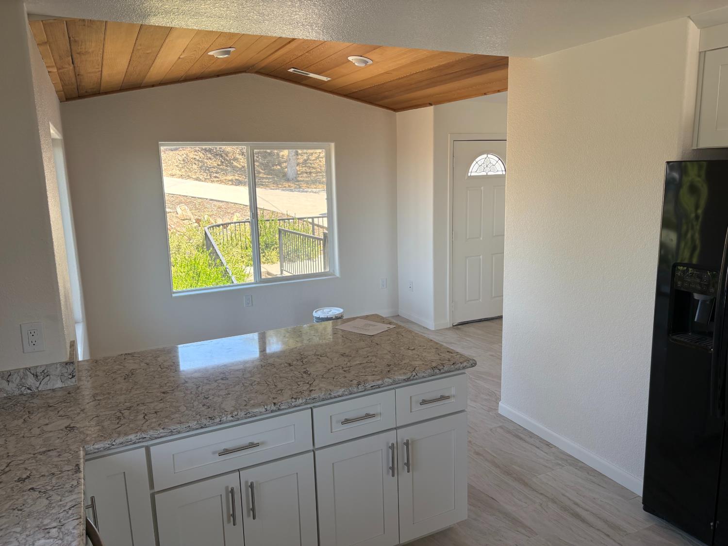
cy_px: 273
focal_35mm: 26
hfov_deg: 67.3
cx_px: 364
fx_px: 547
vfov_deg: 53.1
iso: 64
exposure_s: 1/238
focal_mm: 5.96
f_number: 1.6
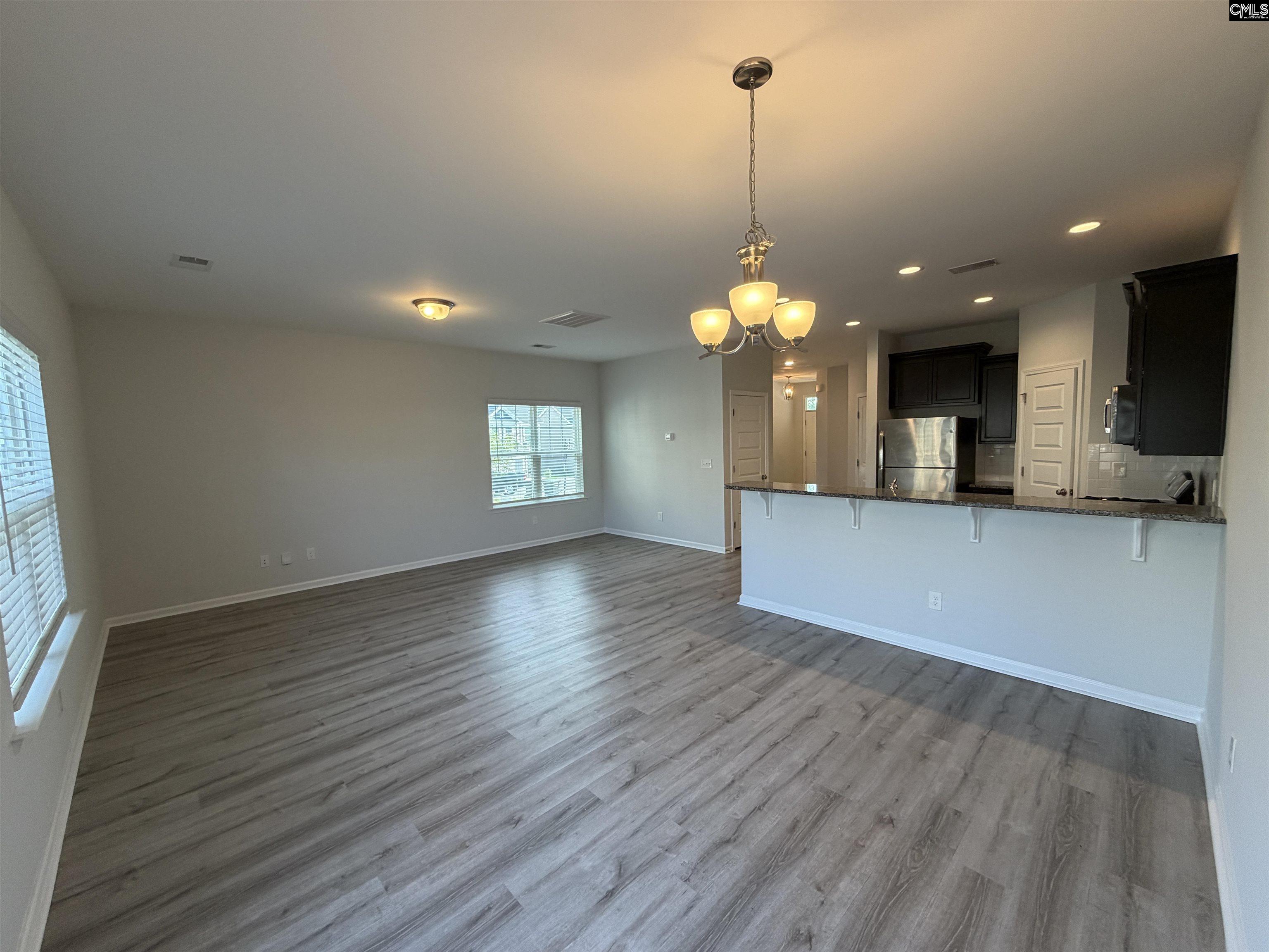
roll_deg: +1.8
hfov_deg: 102.1
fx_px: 513
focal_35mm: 14
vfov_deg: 85.7
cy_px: 476
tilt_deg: -4.6
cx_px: 634
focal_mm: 2.22
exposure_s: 1/120
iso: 160
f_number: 2.2
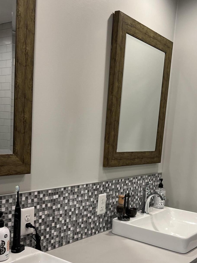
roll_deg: -3.8
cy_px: 179
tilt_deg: -6.8
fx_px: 326
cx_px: 96
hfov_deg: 33.6
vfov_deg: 43.1
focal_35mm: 43
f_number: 1.5
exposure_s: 1/120
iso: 125
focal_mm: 5.7
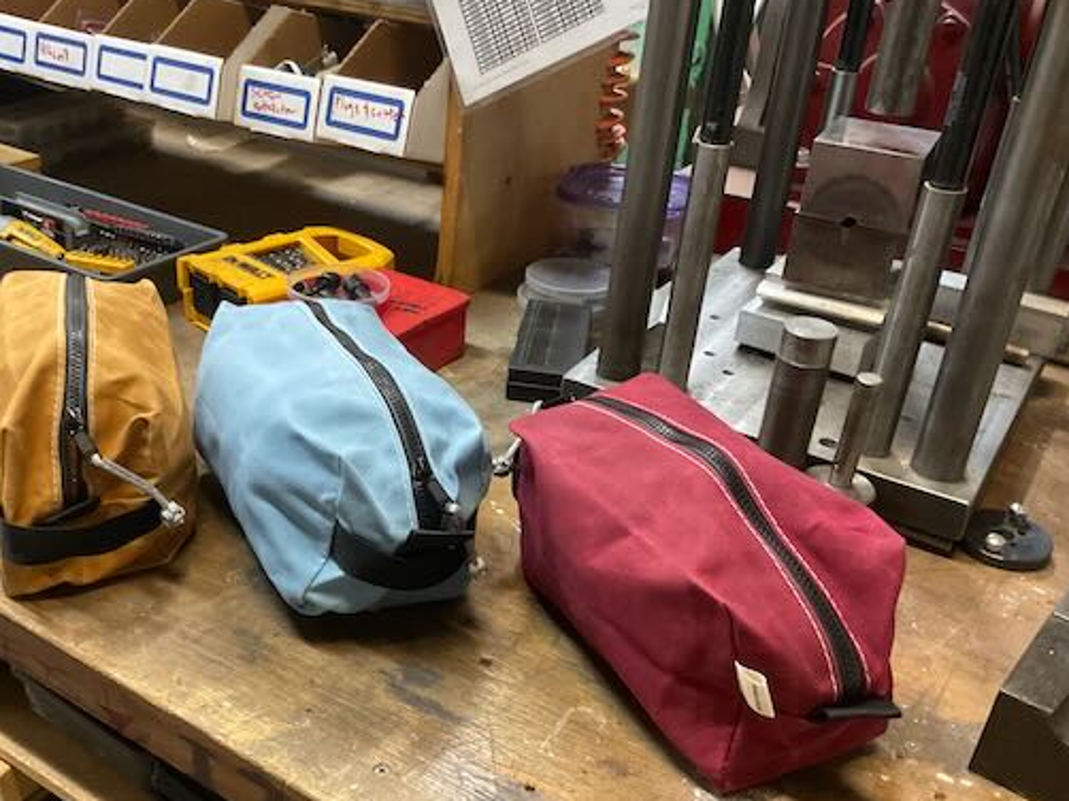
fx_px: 1142
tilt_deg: -32.1
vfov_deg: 38.5
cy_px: 467
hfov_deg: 49.7
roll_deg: -3.2
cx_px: 407
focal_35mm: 37
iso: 320
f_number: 1.8
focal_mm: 3
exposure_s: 1/40
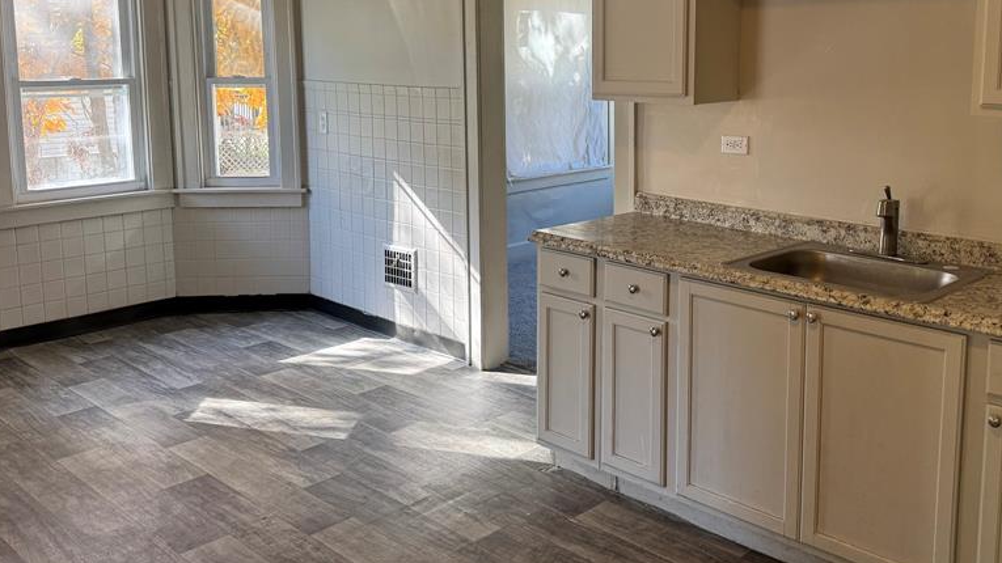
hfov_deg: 56.4
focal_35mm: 35
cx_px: 574
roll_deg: +0.1
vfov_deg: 33.2
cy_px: 157
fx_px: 930
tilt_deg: -9.2
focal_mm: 6.76
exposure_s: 1/120
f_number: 1.78
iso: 200
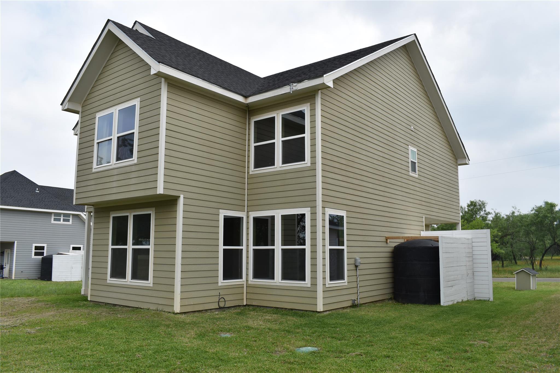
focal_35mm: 27
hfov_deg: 67.4
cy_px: 186
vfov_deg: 47.9
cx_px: 280
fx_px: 420
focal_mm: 18
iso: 200
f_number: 9
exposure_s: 1/320
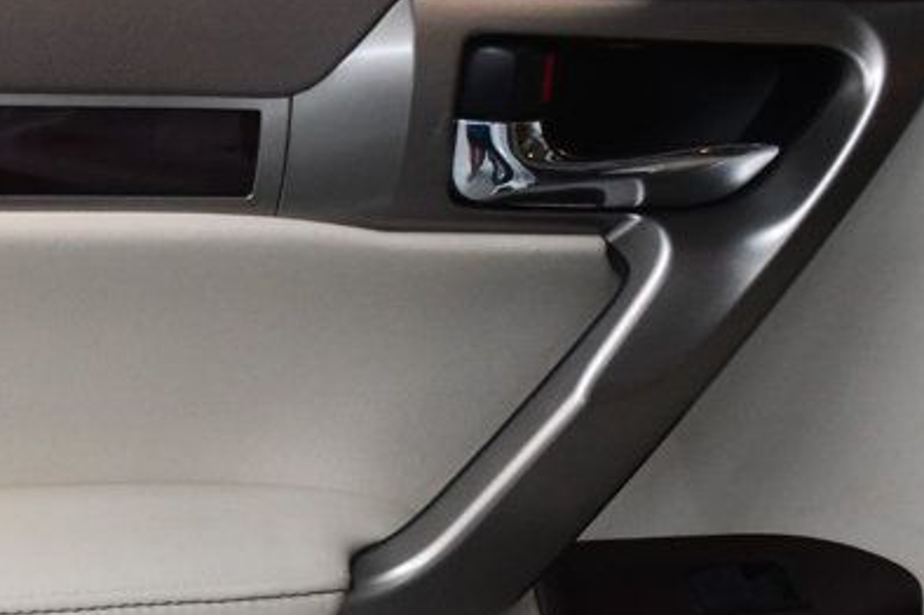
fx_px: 2000
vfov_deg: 17.1
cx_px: -61
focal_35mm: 78
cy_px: 601
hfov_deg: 24.5
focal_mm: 20
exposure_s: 1/125
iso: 2000
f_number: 3.5
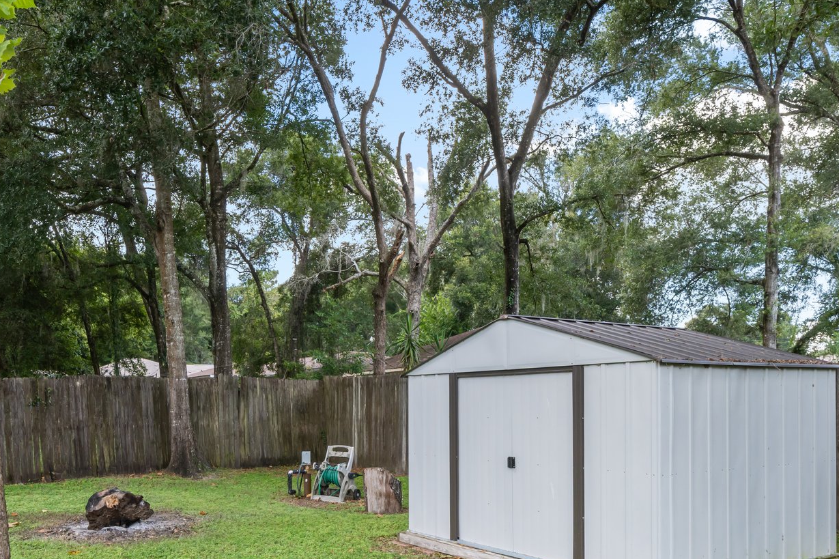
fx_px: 699
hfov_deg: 61.8
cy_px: 409
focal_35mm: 30
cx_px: 372
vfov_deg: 42.4
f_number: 8
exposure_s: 1/30
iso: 320
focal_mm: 12
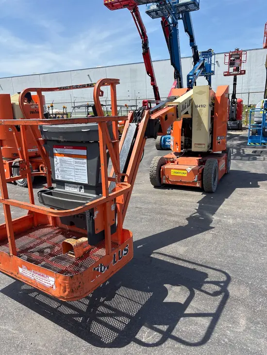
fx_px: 267
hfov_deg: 53.1
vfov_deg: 67.3
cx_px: 134
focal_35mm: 26
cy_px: 178
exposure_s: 1/2639
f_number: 1.6
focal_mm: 5.96
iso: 50
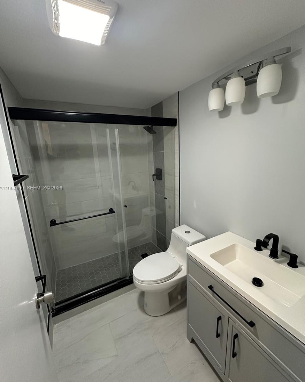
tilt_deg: -12.3
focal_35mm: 15
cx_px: 155
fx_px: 169
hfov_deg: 84.1
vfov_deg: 96.8
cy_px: 188
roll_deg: +1.8
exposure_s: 1/60
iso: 250
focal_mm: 2.22
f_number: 2.2
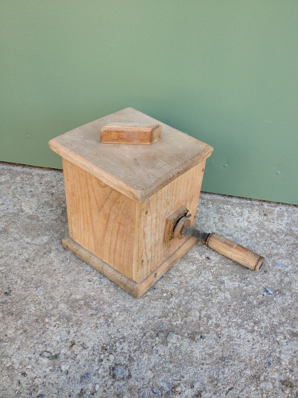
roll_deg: -6.3
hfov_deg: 40.7
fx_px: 402
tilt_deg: -35.6
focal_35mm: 35
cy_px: 199
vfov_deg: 52.6
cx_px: 149
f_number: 2.4
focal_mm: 4.28
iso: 64
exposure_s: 1/120
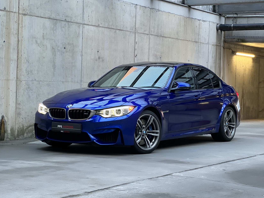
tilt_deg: -0.8
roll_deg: -1.4
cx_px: 140
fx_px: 641
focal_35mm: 84
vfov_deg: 17.6
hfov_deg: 23.3
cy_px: 103
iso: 160
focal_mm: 9
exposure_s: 1/36
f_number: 2.8
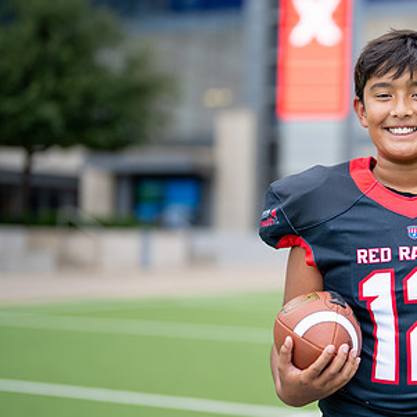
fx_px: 1363
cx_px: 425
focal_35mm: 100
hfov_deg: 17.0
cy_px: 214
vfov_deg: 17.4
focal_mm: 50
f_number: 1.2
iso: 100
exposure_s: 1/1250
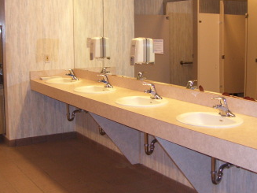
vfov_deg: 25.1
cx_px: 144
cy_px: 69
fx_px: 430
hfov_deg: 33.2
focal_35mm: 58
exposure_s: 1/60
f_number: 2.7
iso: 125
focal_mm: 6
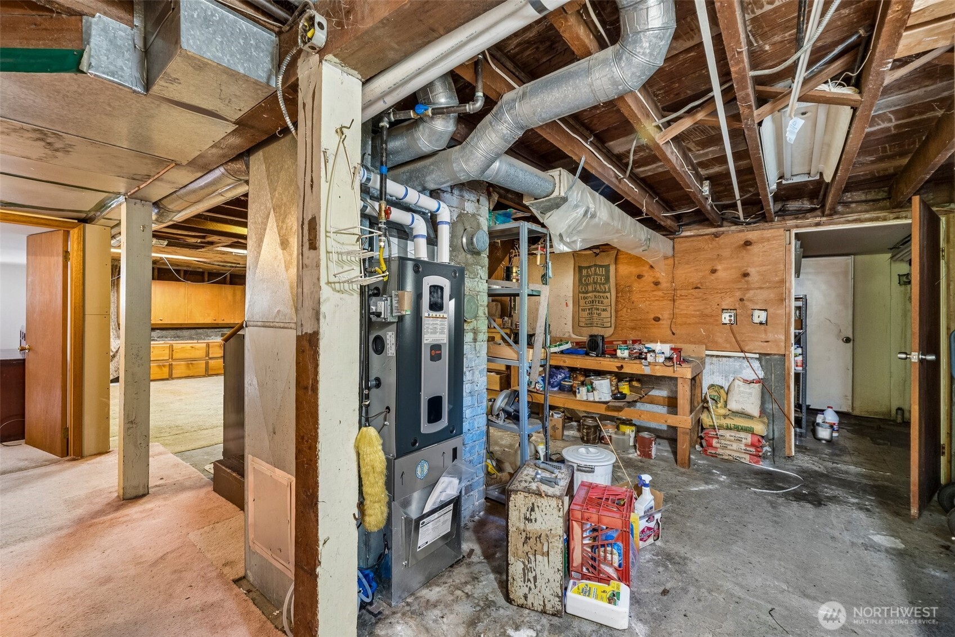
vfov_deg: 77.3
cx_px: 478
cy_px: 318
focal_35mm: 15
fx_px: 398
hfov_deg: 100.4
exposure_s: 1.6
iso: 250
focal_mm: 10
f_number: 9
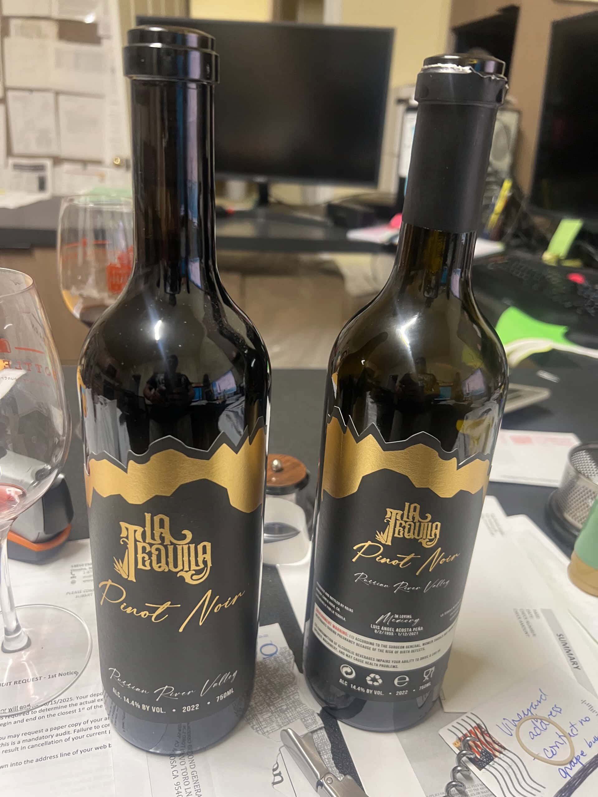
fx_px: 599
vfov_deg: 67.3
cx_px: 299
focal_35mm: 26
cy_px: 398
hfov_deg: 53.1
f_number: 1.5
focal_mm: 5.7
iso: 320
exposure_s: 1/60
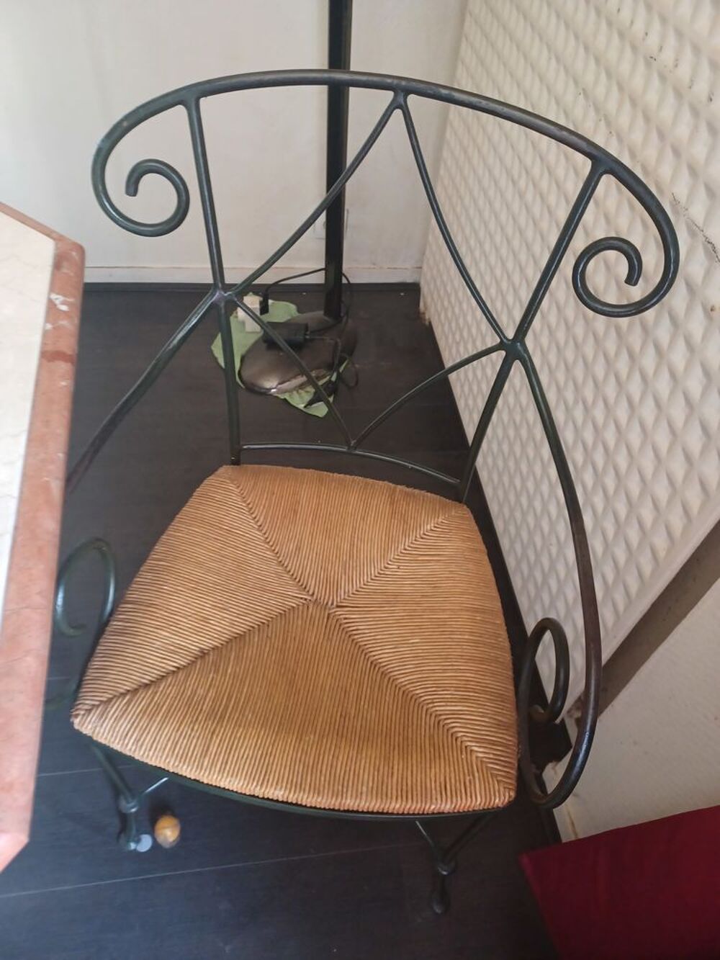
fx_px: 693
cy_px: 480
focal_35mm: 25
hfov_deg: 54.9
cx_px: 360
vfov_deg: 69.4
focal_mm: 4.6
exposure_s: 1/25
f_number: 1.8
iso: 640
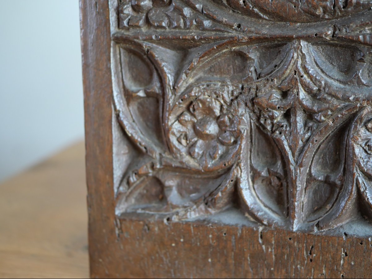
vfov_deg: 24.4
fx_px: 645
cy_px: 140
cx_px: 186
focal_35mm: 60
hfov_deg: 32.2
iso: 1250
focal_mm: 30
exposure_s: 1/60
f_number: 2.8
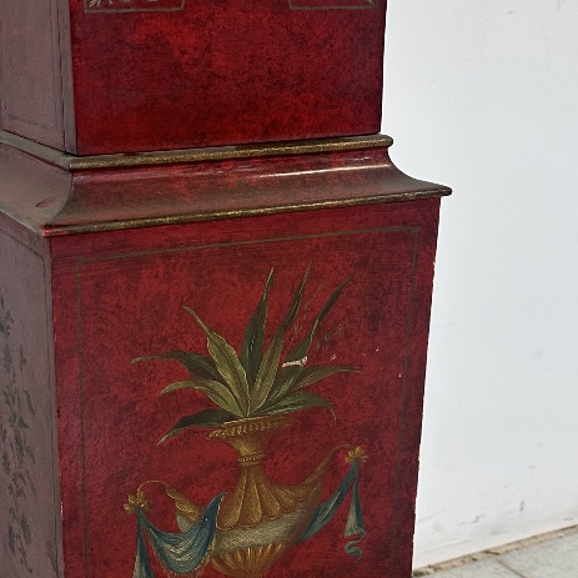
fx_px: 1039
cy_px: 367
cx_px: 182
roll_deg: +0.9
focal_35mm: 55
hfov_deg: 30.8
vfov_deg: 30.9
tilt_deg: -20.3
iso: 125
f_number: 1.78
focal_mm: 6.86
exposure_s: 1/100
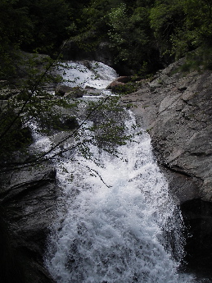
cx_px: 109
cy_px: 163
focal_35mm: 44
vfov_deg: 42.8
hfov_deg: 32.9
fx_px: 359
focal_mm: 6.3
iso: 50
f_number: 3.3
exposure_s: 1/500
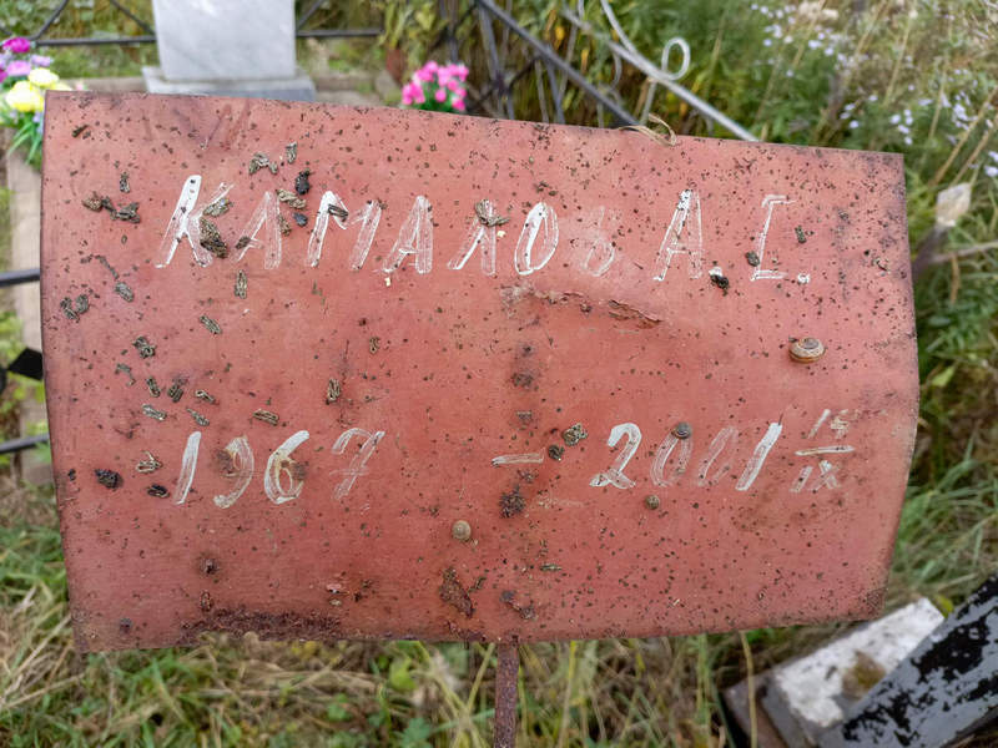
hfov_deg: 69.4
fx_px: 721
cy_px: 374
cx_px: 499
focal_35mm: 25
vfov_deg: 54.9
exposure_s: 1/100
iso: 137
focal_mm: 4.76
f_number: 1.69
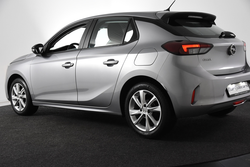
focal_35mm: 46
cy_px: 84
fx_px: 323
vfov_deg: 28.9
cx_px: 125
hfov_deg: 42.3
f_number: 5
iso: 1600
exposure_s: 1/100
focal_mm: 31
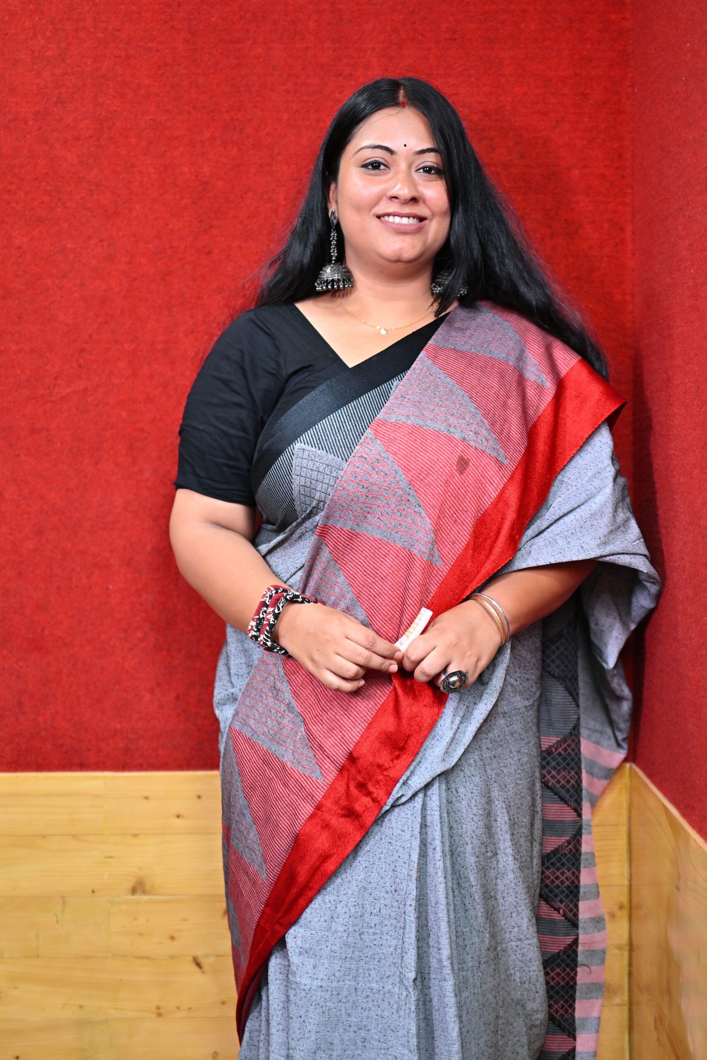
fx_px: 1532
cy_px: 530
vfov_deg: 38.2
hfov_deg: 26.0
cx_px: 354
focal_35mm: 52
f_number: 1.4
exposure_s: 1/100
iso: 125
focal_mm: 35
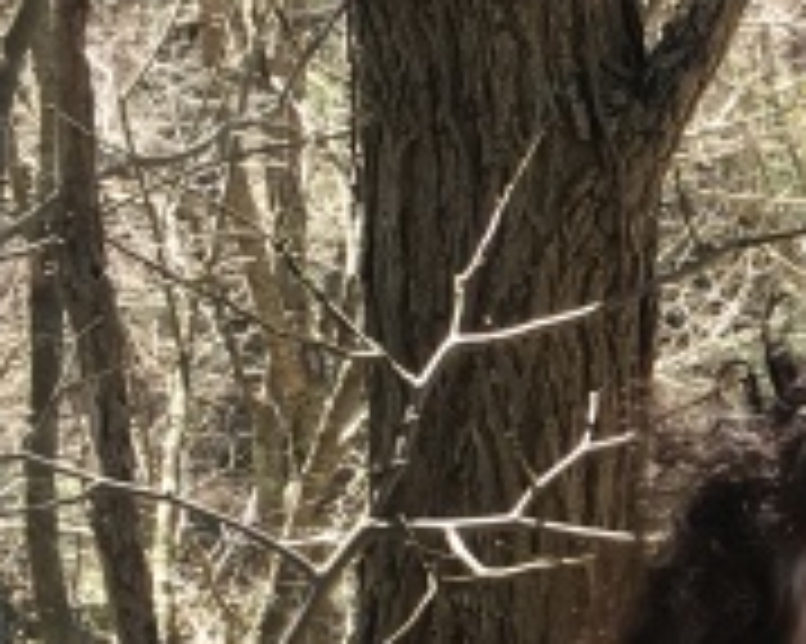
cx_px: 1522
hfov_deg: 11.0
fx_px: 3862
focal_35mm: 162
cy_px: 842
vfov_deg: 9.4
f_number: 2.2
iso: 25
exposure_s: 1/125
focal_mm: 4.15
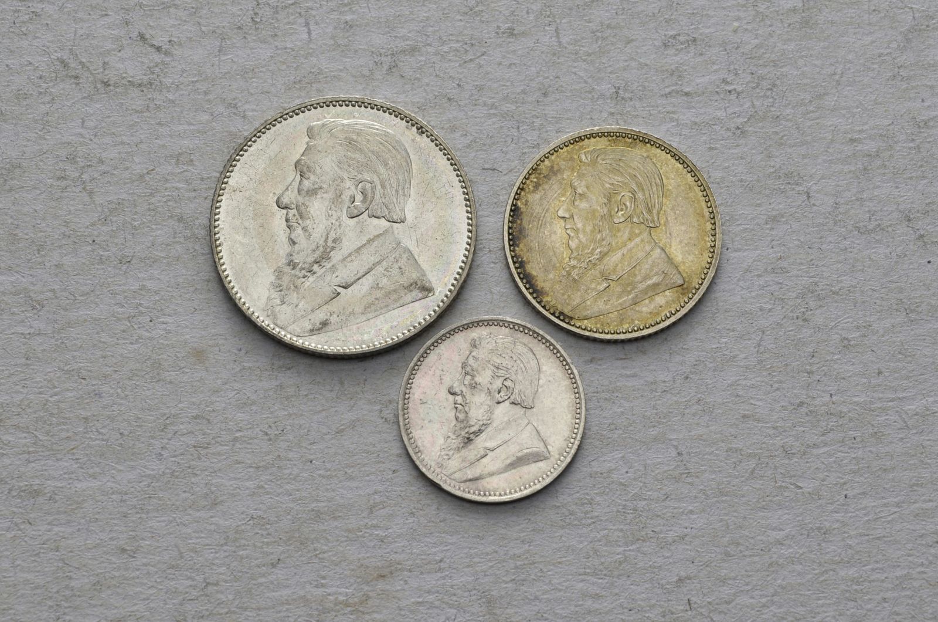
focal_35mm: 82
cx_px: 469
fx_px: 2145
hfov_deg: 24.7
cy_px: 311
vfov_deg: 16.5
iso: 400
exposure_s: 1/250
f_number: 14
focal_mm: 55
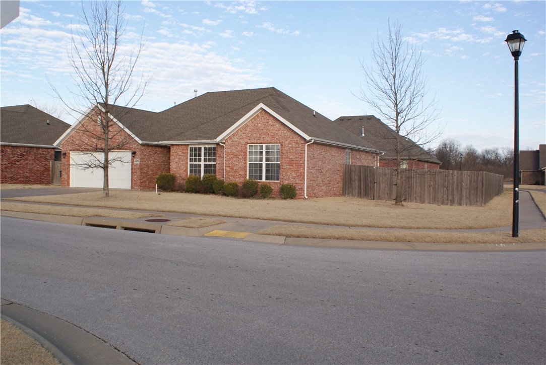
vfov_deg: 40.0
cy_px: 182
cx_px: 273
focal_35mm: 33
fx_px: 501
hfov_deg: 57.2
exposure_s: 1/80
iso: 100
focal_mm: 22
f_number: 9
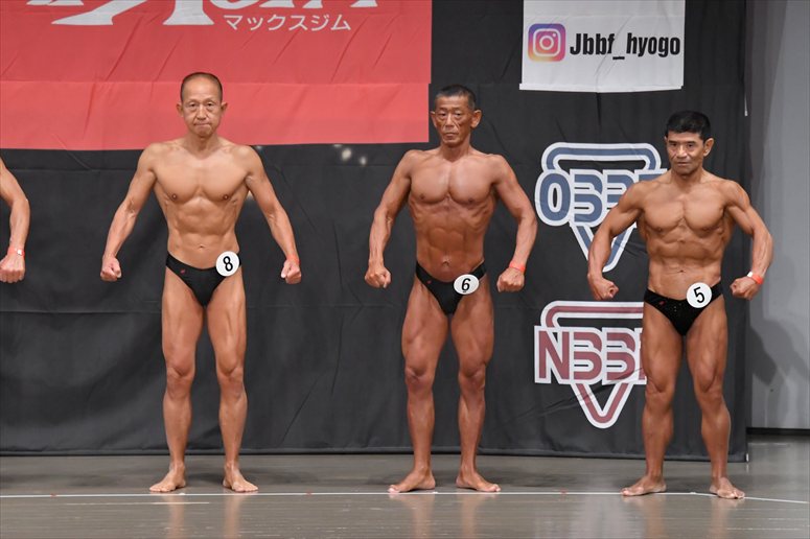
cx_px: 405
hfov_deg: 10.2
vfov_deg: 6.8
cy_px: 270
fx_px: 4543
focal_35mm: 202
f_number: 5.6
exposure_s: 1/400
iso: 5000
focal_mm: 135
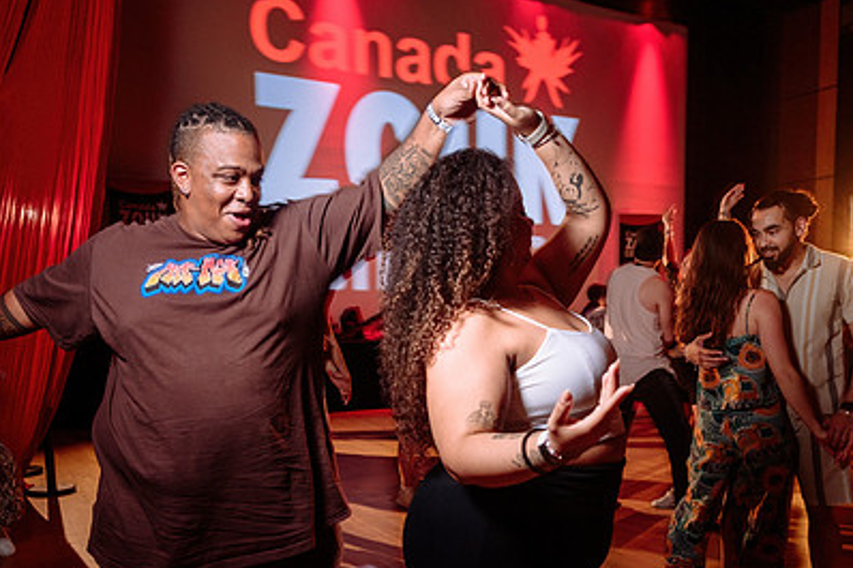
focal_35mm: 35
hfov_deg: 54.4
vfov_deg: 37.3
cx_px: 452
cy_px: 389
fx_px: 829
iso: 1250
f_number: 2.8
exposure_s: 1/40
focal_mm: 24
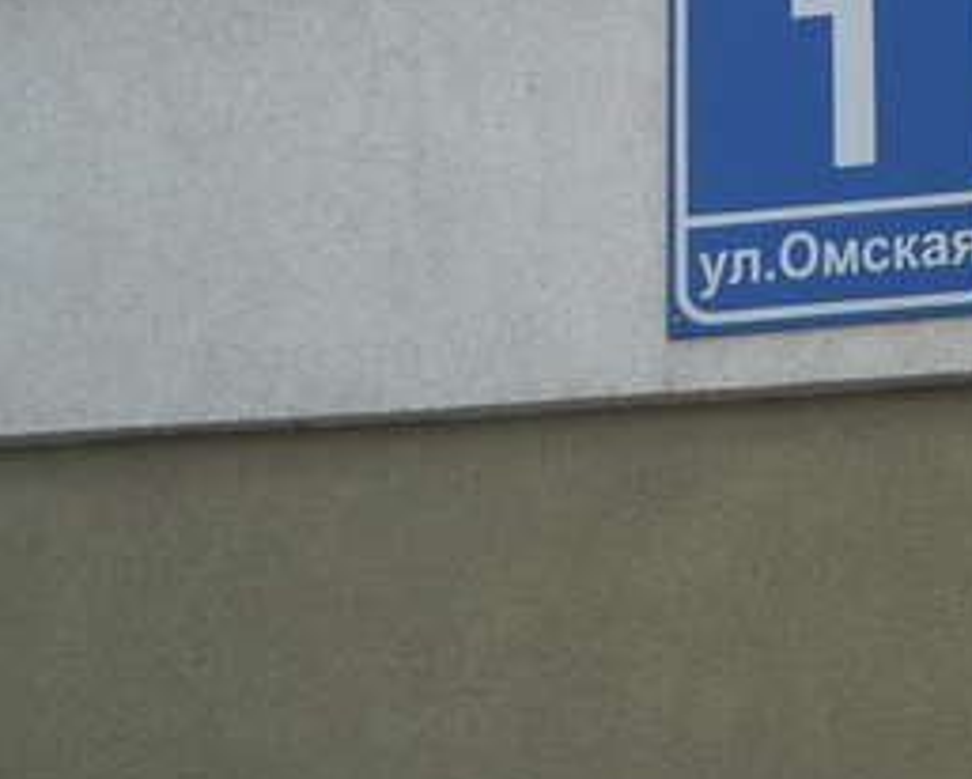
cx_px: 768
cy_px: 106
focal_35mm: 123
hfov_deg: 15.5
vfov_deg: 12.5
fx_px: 3541
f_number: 6.6
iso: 64
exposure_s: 1/260
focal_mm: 8.85
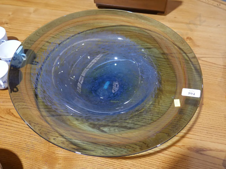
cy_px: 84
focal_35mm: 36
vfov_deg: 39.7
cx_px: 113
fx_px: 235
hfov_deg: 51.3
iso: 800
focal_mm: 18
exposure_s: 1/60
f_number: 4
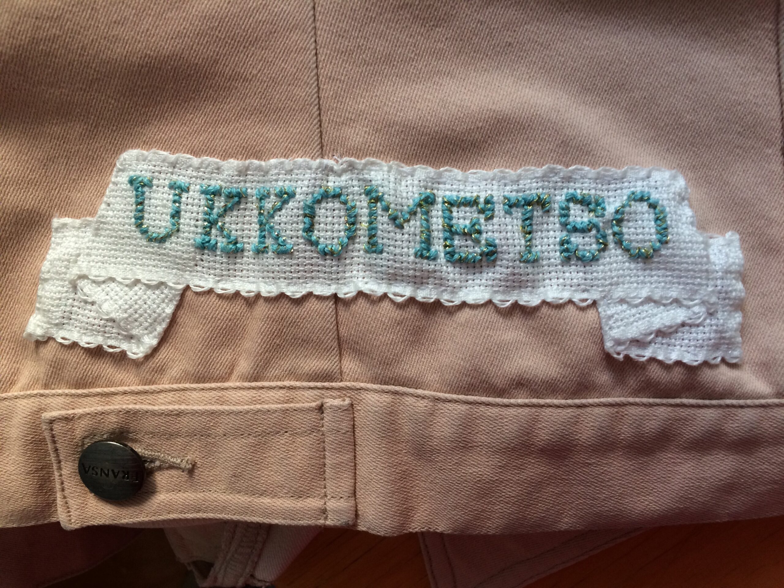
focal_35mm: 29
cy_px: 294
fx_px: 657
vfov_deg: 48.2
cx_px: 392
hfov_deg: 61.7
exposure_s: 1/33
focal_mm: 4.15
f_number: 2.2
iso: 100
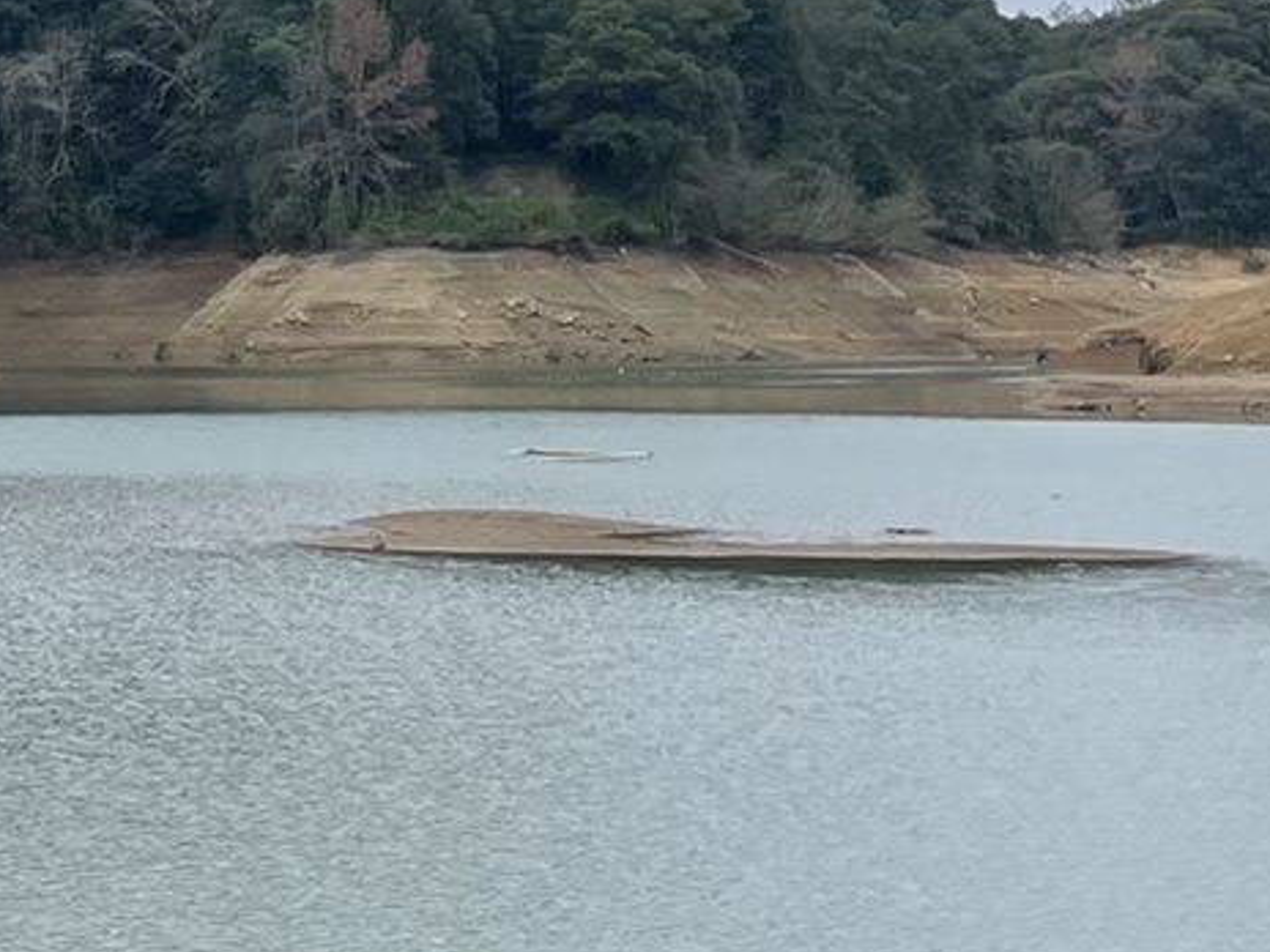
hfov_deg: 16.1
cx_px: -616
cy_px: -326
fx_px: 4109
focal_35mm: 112
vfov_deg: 12.7
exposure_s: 1/1159
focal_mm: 4.2
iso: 32
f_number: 1.6
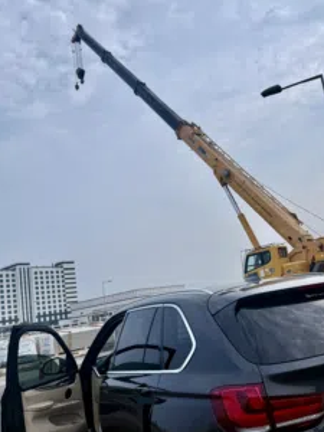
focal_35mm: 32
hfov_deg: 44.0
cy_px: 219
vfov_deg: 56.8
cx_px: 192
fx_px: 399
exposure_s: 1/8130
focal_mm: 6.76
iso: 80
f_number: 1.78
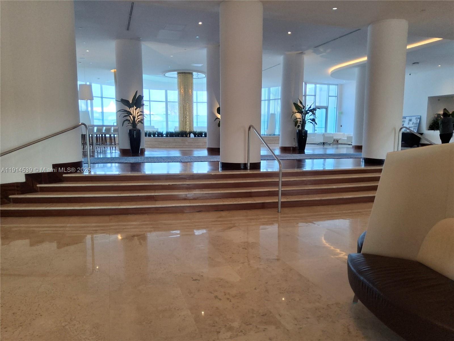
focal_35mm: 25
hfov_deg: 69.4
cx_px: 227
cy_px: 170
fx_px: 328
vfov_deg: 54.9
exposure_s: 1/120
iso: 200
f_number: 2
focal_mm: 3.08
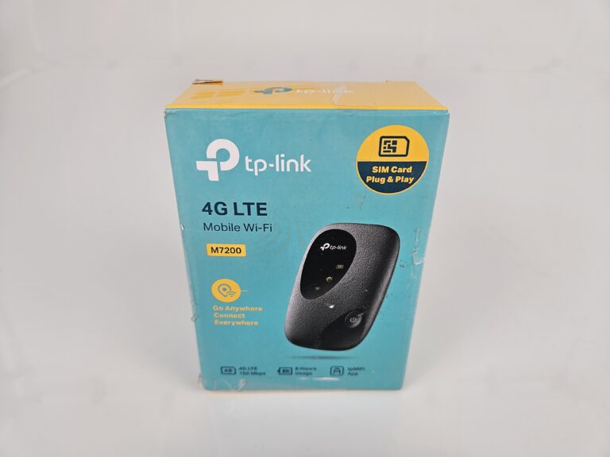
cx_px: 305
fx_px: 405
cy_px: 228
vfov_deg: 58.9
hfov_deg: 73.9
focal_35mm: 23
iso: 32
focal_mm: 5.4
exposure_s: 1/100
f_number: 1.8
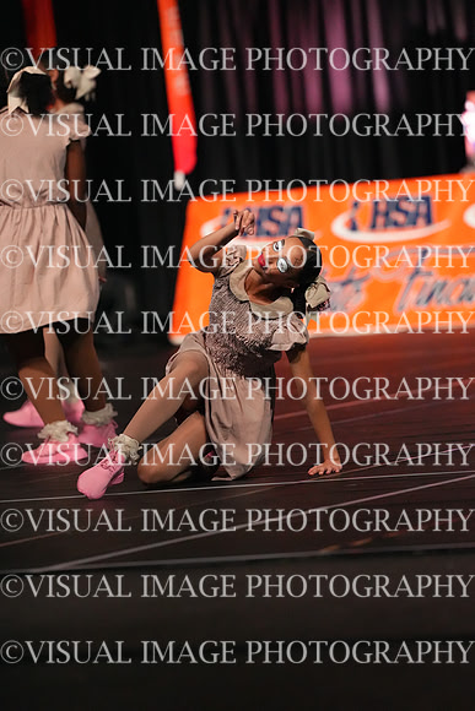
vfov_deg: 6.9
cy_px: 356
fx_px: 5933
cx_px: 238
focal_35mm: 300
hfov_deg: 4.6
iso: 16000
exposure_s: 1/1250
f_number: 3.5
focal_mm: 300
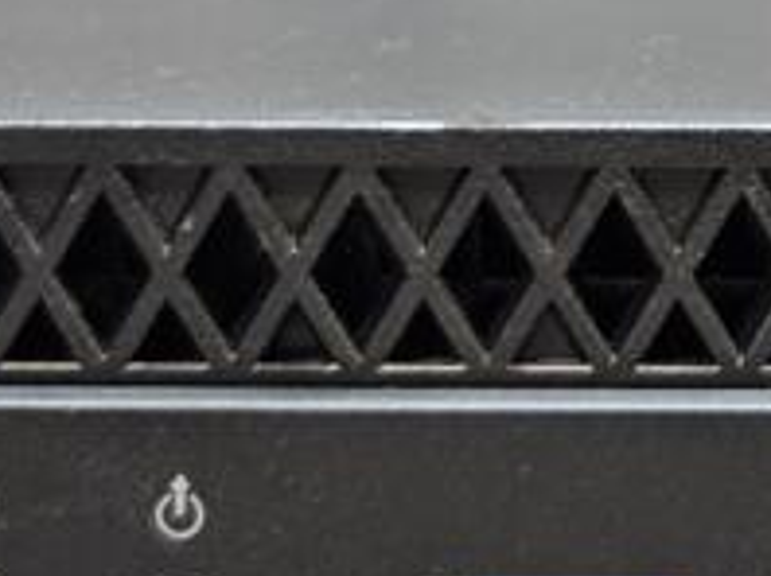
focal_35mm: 119
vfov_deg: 12.1
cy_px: -152
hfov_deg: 15.4
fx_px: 2647
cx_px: 1129
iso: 250
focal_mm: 5.4
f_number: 1.8
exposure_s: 1/100
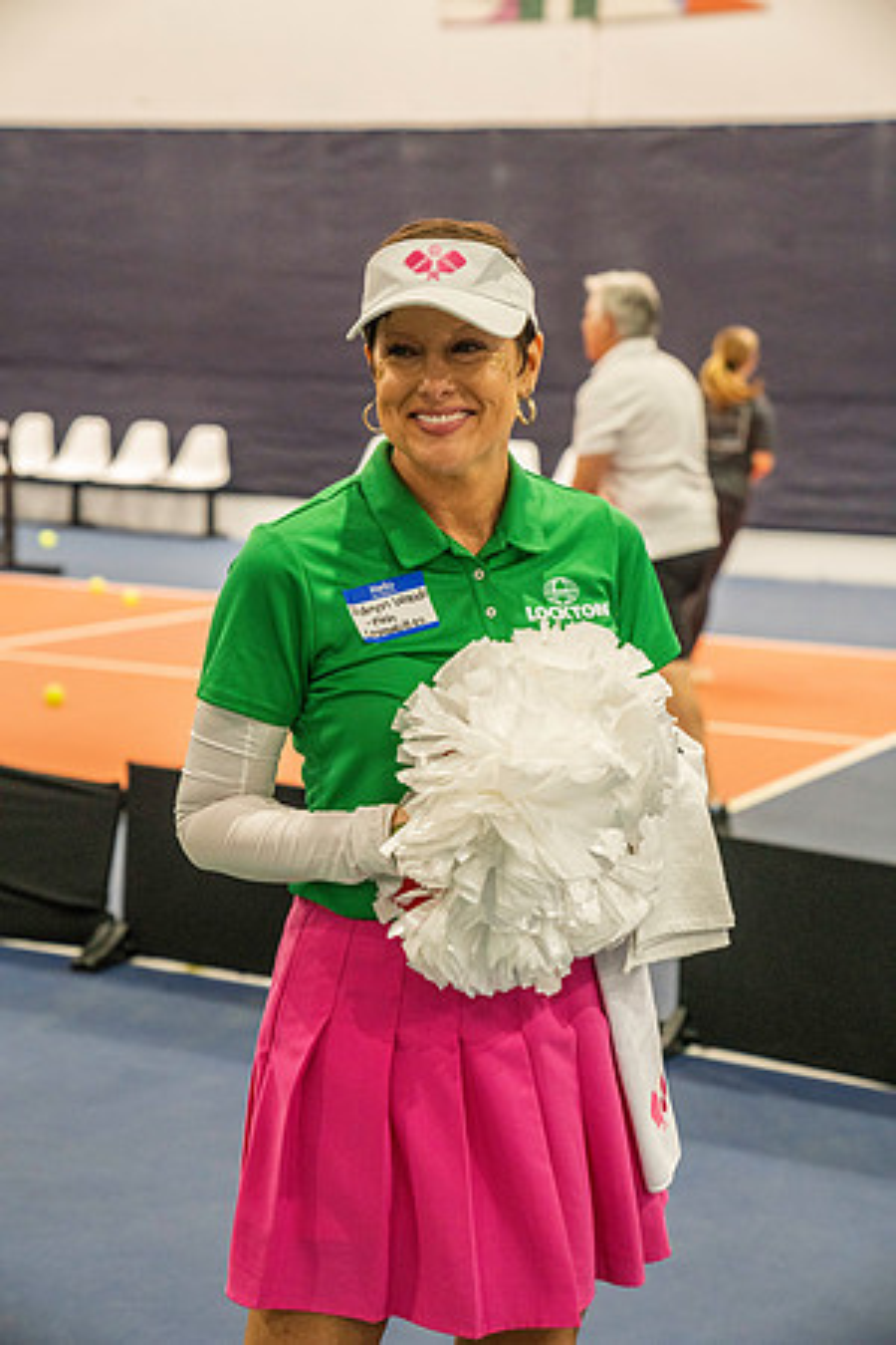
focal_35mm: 70
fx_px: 2613
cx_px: 448
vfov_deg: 28.8
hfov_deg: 19.5
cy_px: 672
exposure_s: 1/640
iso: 5000
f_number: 4
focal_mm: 70
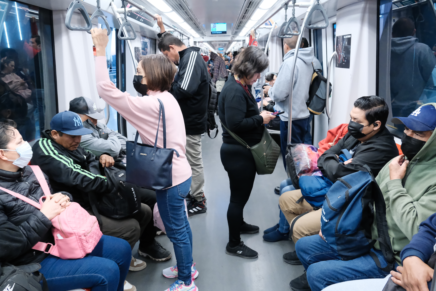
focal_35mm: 27
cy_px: 146
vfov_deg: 47.9
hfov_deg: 67.4
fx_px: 327
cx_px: 218
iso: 6400
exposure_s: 1/100
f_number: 4
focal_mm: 18
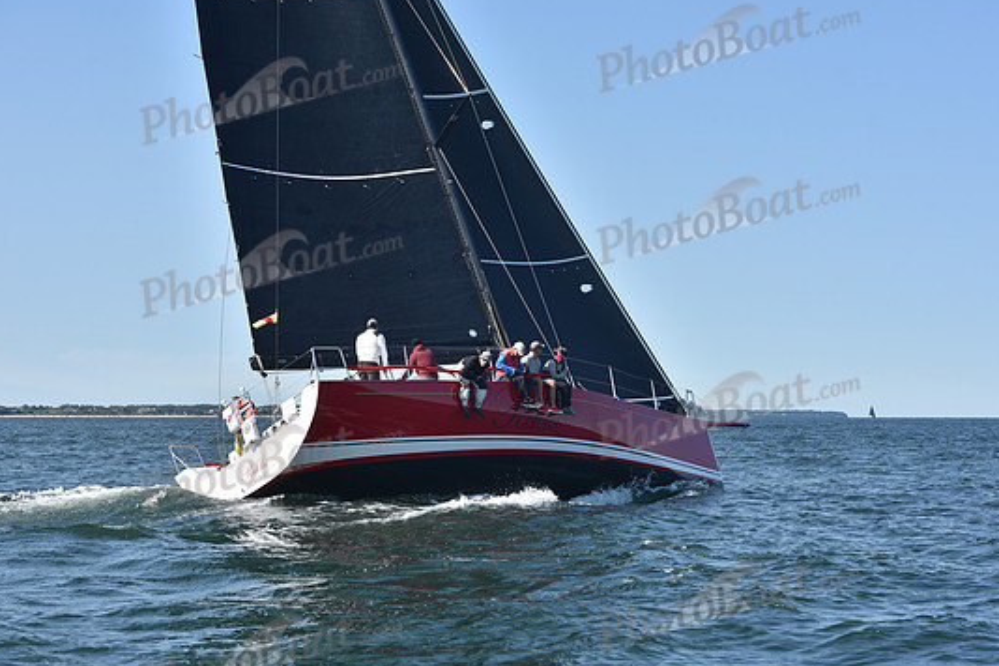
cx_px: 501
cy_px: 340
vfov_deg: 17.9
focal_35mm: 76
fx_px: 2109
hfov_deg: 26.7
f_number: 7.1
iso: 250
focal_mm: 70
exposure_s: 1/1000
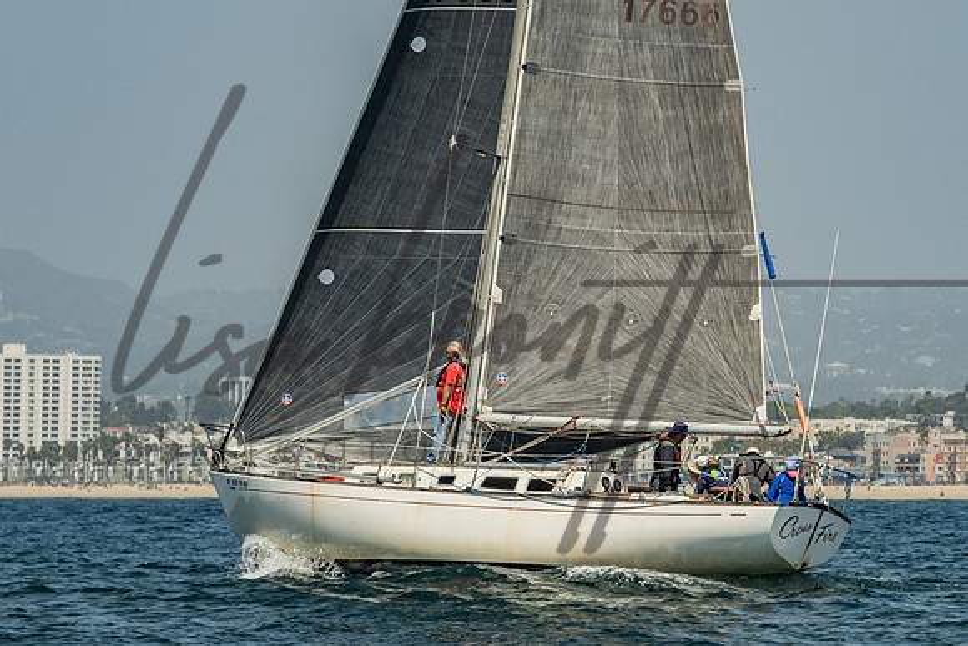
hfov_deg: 7.3
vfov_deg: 4.9
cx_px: 602
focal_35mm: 283
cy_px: 313
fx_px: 7609
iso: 320
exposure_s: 1/1600
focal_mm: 150
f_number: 6.3
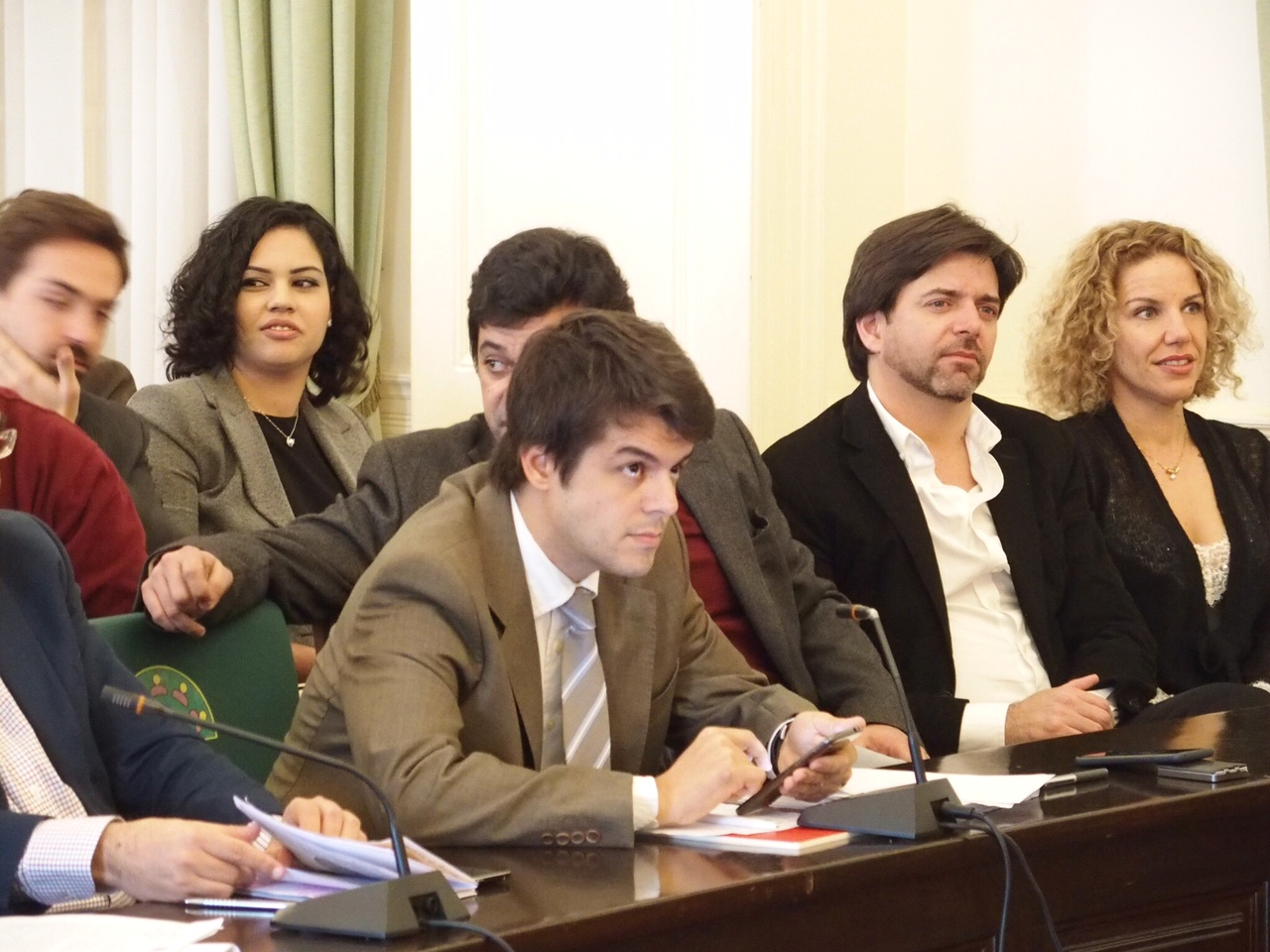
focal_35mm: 150
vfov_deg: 9.9
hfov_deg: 13.2
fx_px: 5503
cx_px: 635
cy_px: 476
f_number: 2.8
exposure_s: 1/20
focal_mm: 31.8
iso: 1600
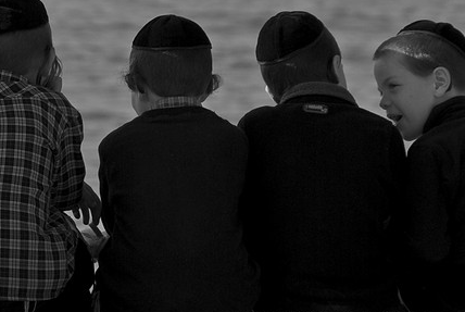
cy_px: 62
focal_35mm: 314
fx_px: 4063
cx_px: 109
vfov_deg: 4.4
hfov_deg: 6.5
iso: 125
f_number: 5.6
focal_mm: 112
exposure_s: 1/640
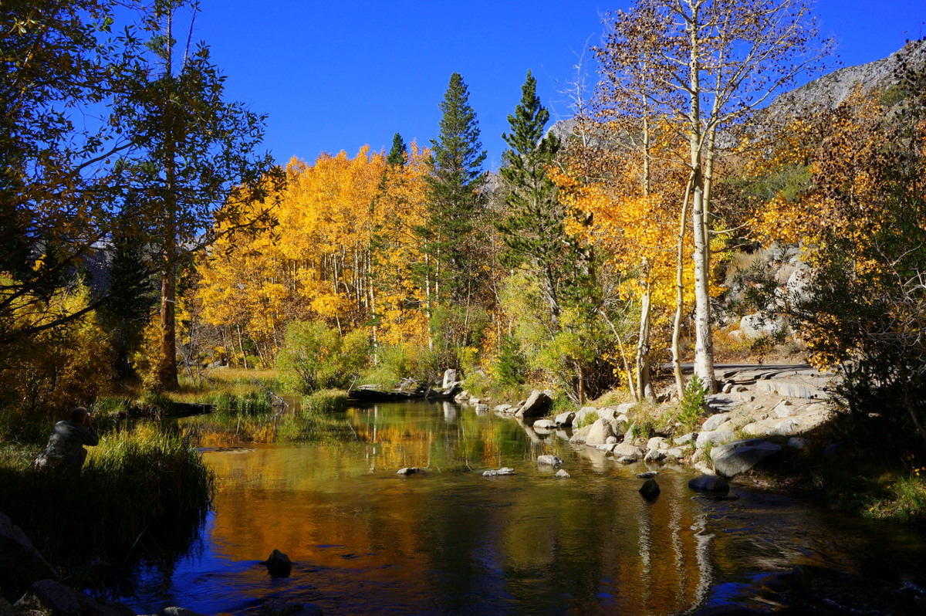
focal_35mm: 30
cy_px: 308
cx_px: 463
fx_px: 771
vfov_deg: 43.5
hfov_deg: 62.0
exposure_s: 1/100
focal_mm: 20
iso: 100
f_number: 13
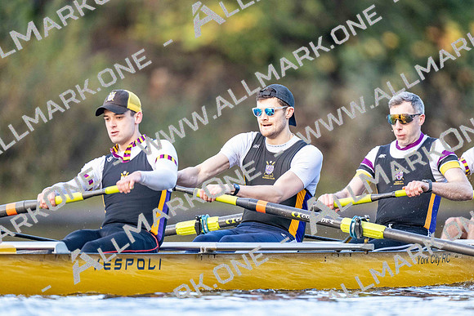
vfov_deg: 2.3
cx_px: 237
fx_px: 7901
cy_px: 158
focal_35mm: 600
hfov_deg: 3.4
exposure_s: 1/2500
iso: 5000
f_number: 4
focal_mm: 600
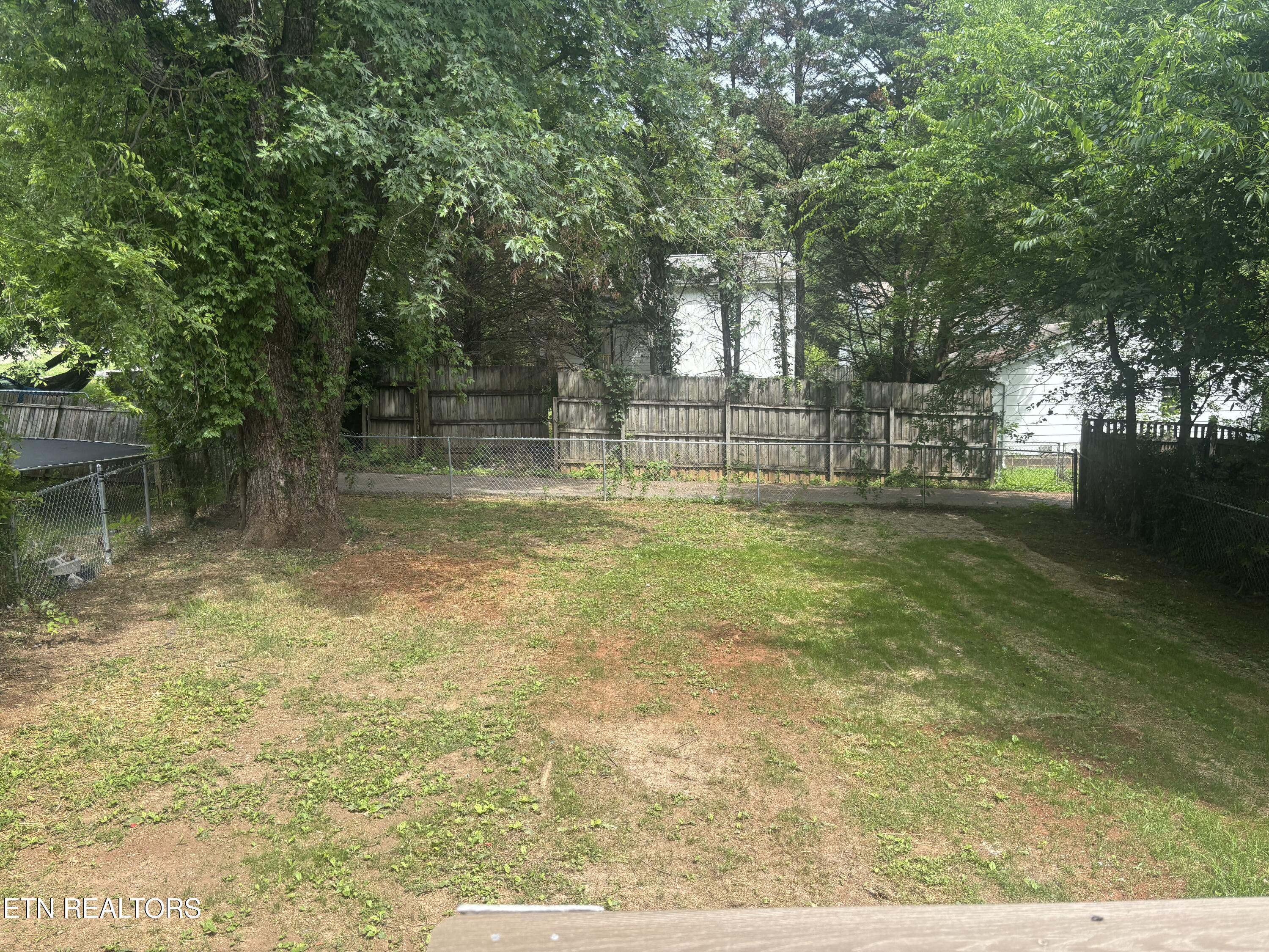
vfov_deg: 53.1
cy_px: 476
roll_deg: +0.7
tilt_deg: -6.1
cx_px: 634
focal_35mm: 26
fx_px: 953
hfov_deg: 67.3
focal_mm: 5.96
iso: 50
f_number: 1.6
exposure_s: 1/858
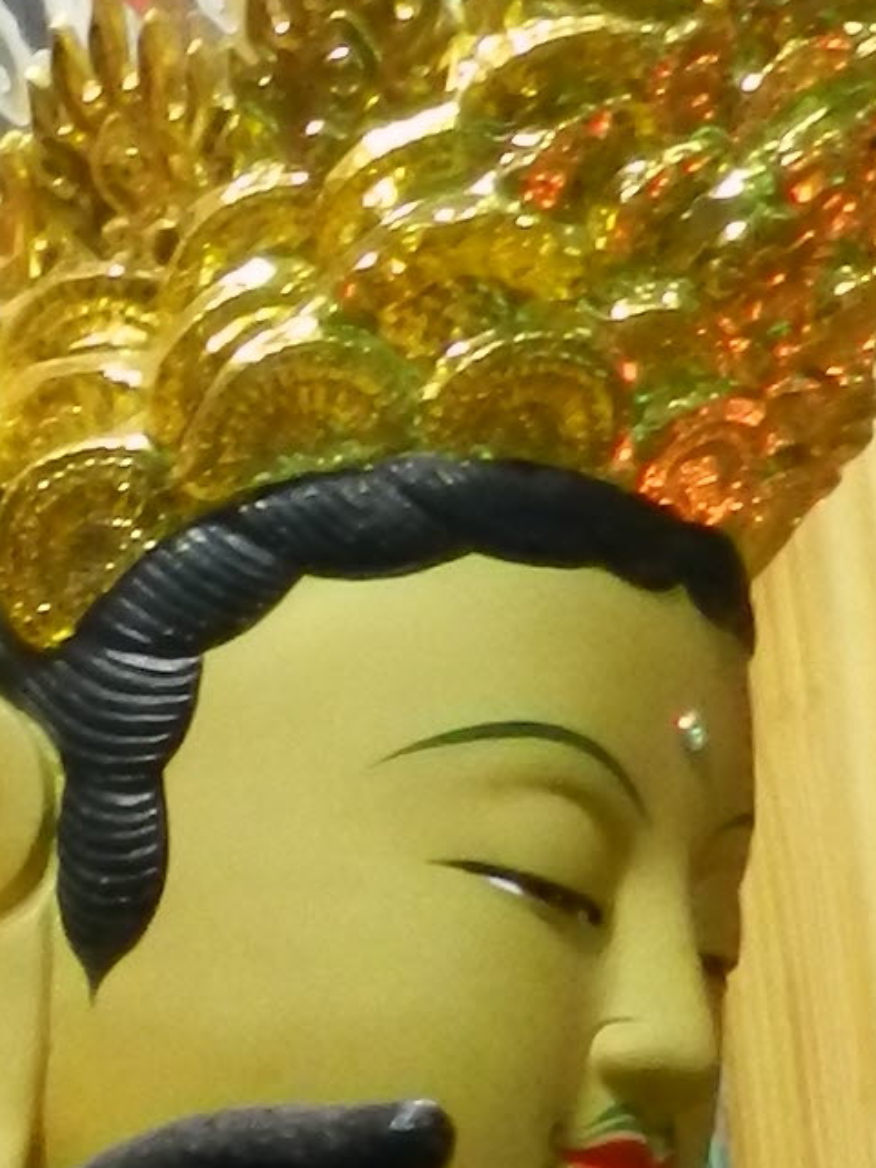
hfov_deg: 5.0
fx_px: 9681
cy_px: 924
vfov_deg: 6.9
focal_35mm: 287
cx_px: -1586
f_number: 4.2
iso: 200
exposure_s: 1/6
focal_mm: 8.1
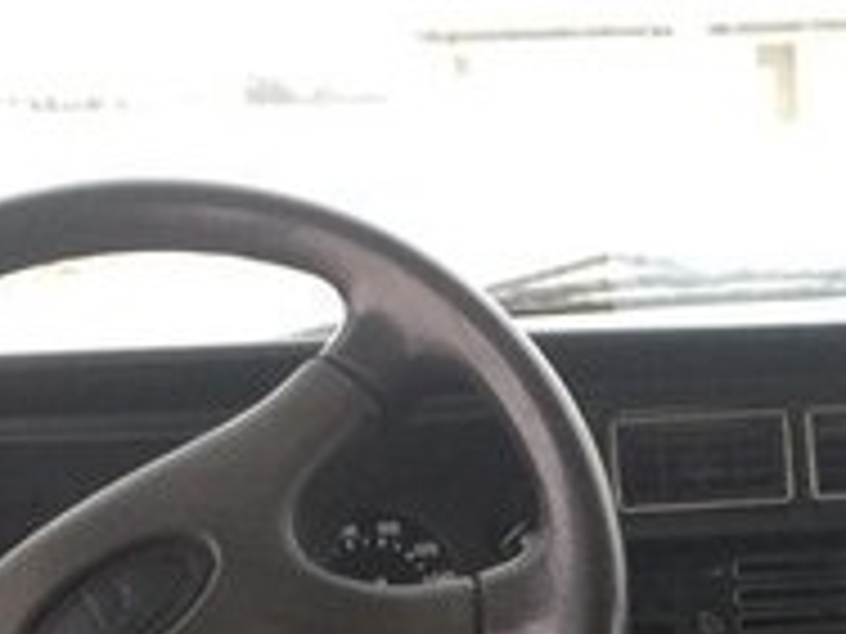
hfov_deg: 18.9
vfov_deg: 13.5
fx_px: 2493
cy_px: 1005
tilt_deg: -19.8
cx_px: 756
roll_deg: +2.1
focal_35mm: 102
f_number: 2.2
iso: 100
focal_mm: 4.15
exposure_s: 1/33
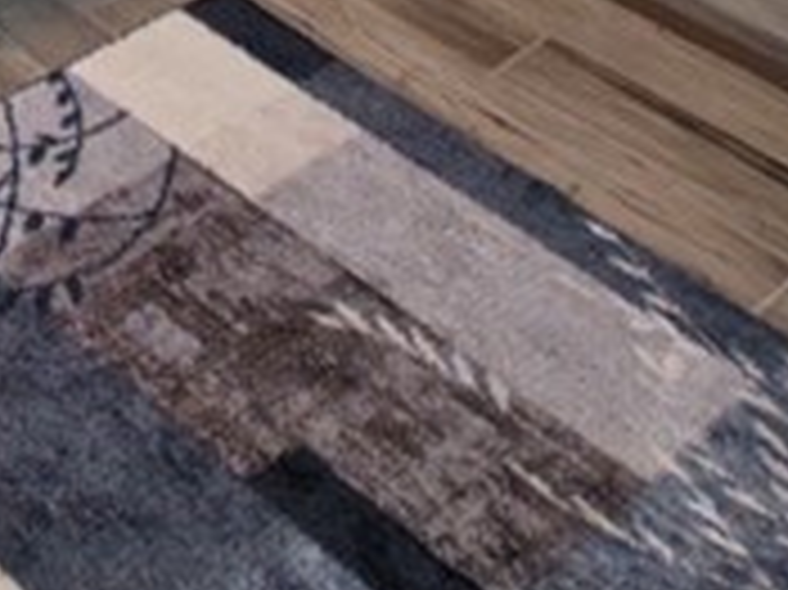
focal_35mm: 76
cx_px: -711
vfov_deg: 12.8
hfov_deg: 18.6
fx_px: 1729
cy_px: -968
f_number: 1.9
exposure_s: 1/60
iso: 200
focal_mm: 2.2
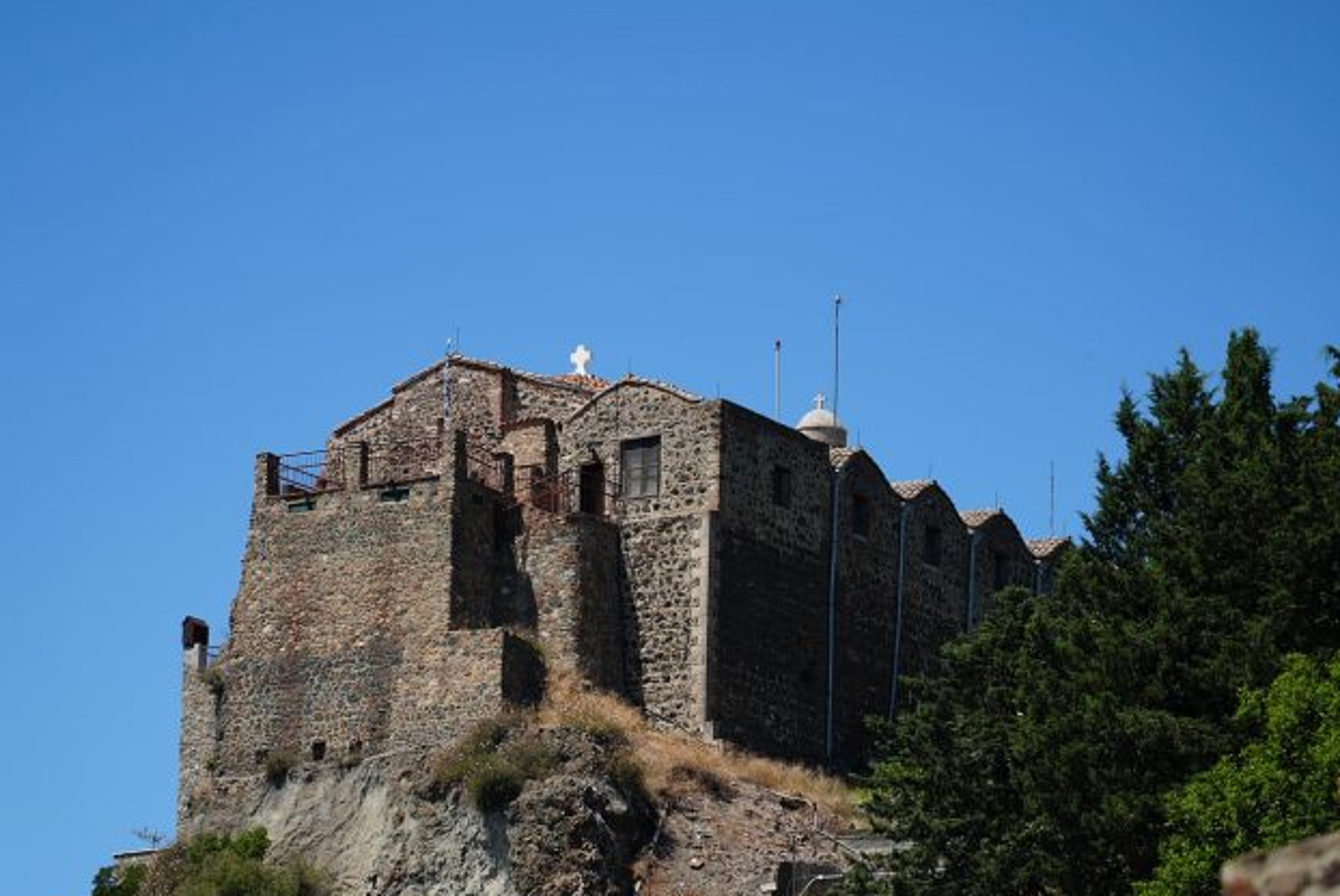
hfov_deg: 15.2
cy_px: 570
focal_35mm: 135
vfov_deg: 10.2
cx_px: 685
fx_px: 5030
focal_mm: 105
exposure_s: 1/640
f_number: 4
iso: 100
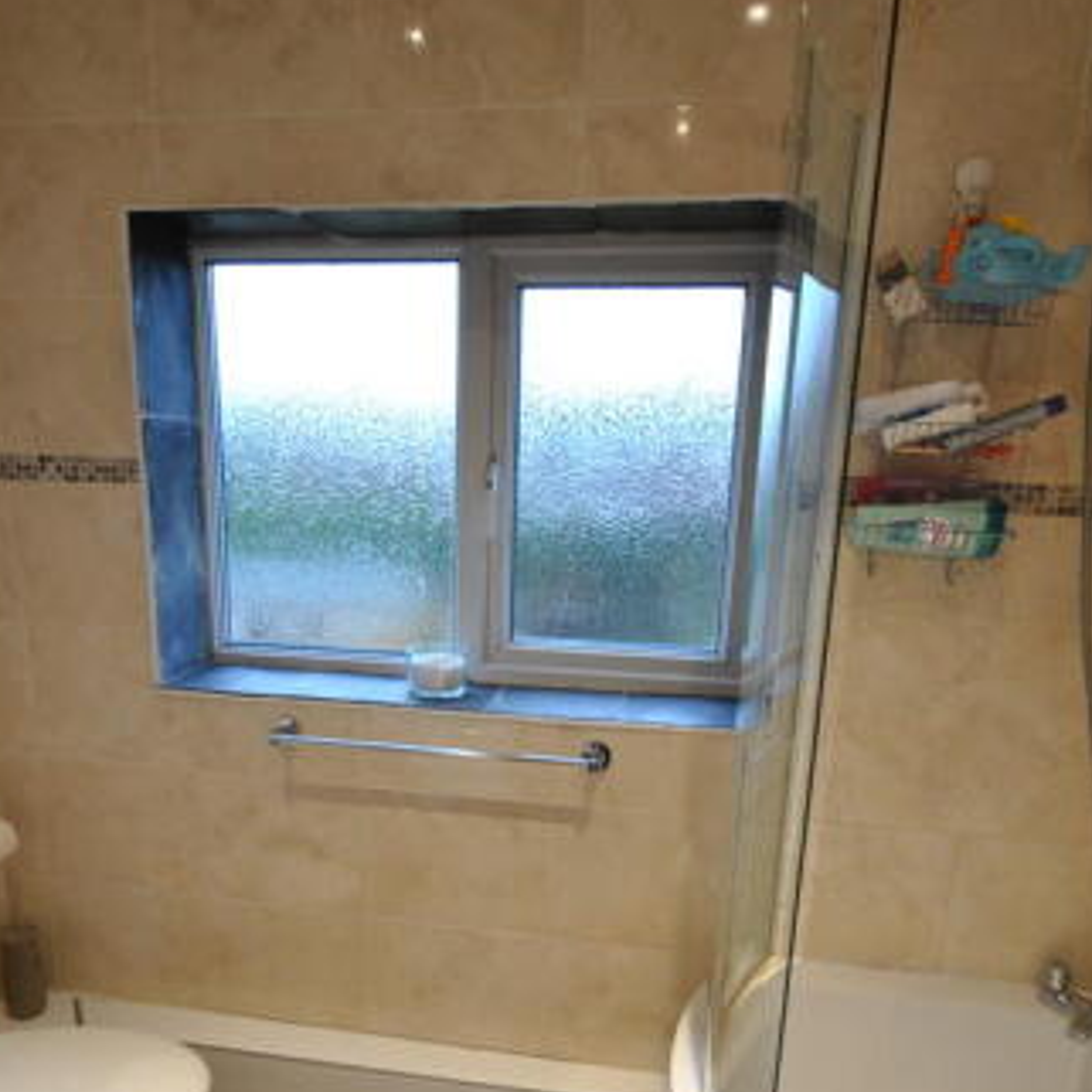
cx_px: 481
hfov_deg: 60.8
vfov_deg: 59.7
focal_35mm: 26
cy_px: 716
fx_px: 928
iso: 500
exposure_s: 1/30
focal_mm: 10
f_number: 4
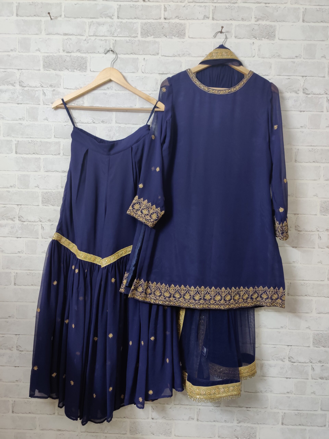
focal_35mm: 27
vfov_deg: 65.3
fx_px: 342
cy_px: 220
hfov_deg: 51.4
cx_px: 164
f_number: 1.65
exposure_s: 1/25
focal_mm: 4.75
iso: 640
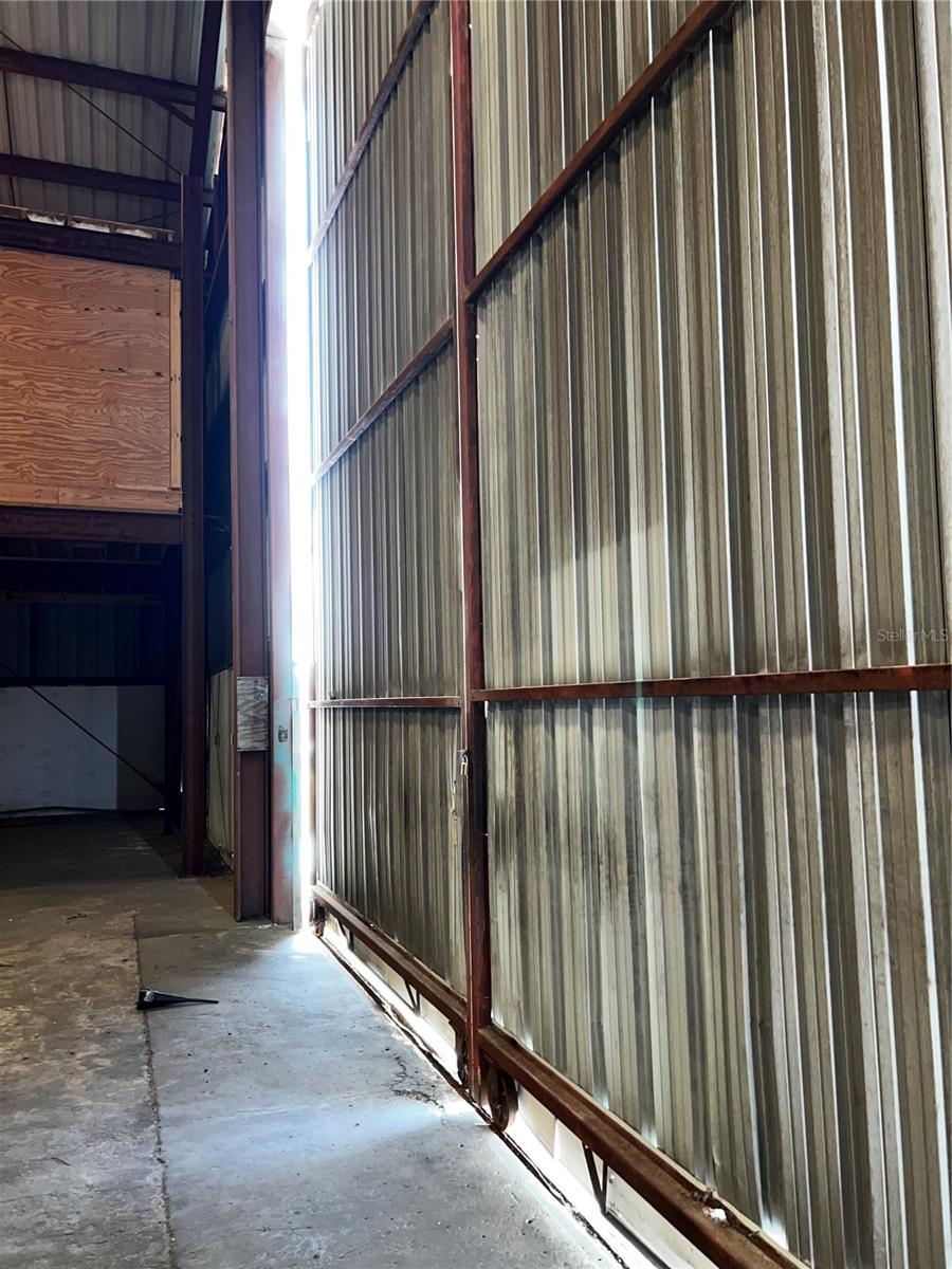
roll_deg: +1.0
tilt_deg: +4.6
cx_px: 476
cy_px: 634
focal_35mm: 26
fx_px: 953
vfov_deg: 67.3
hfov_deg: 53.1
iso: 100
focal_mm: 5.7
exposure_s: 1/17
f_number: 1.5
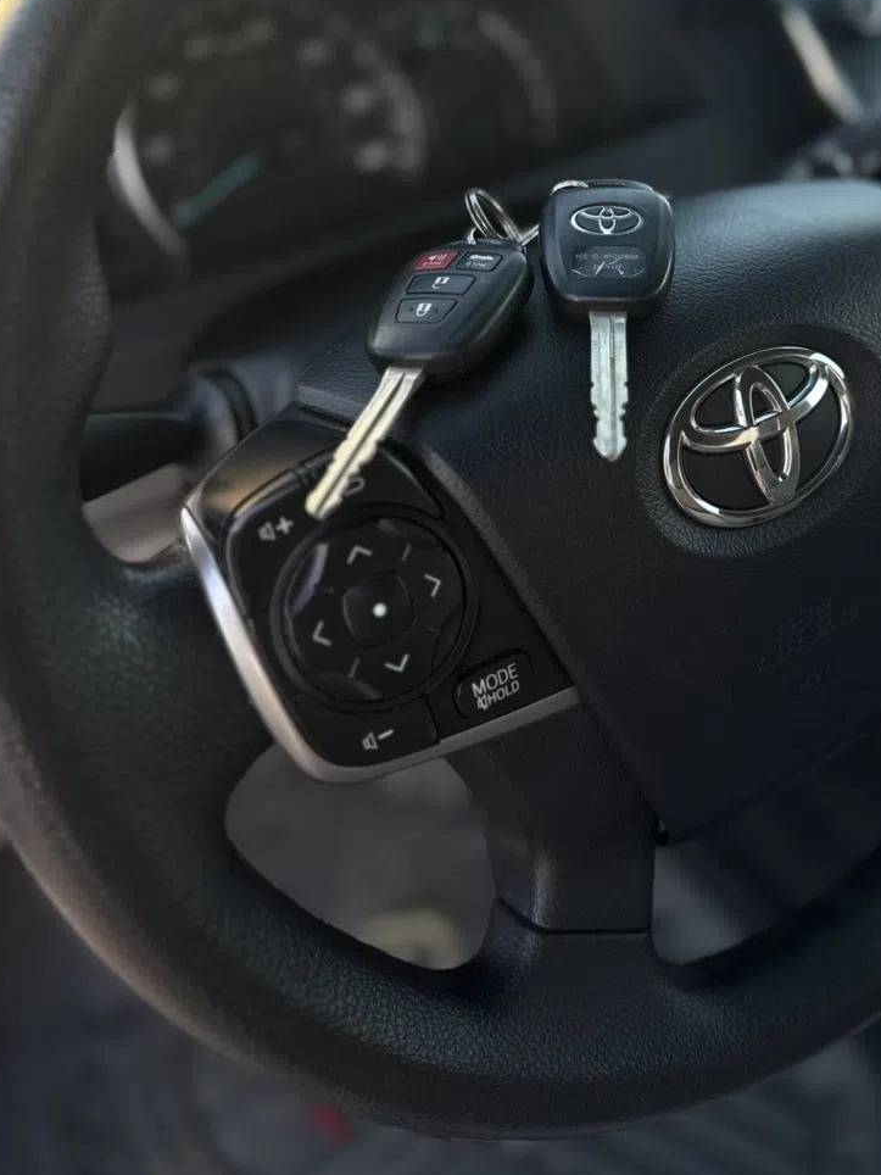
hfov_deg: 41.1
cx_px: 607
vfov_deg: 52.7
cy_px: 375
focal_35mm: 34
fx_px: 1154
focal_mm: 6.76
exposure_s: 1/243
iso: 125
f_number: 1.78
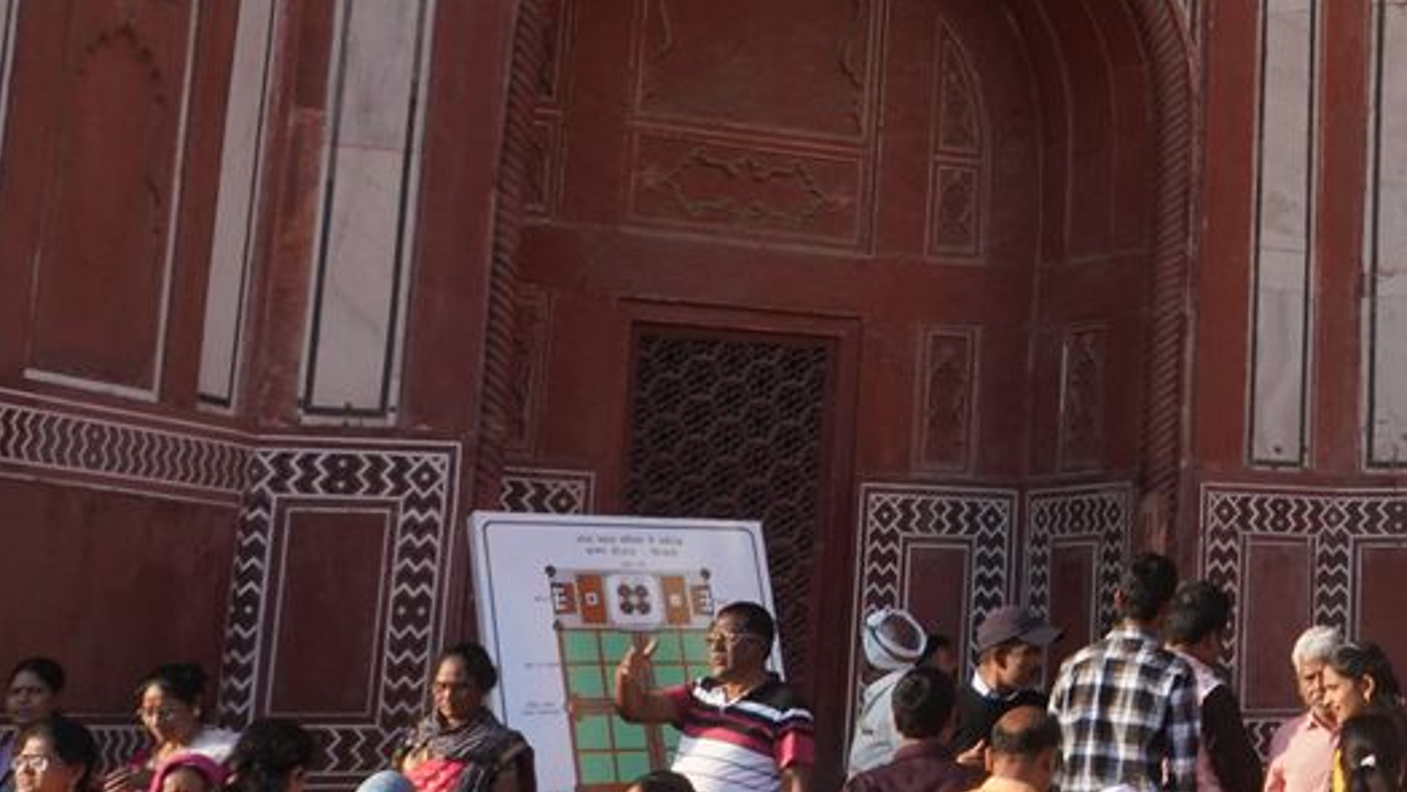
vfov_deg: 12.2
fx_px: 3582
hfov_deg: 20.3
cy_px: -295
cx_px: 1823
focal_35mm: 96
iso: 800
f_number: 22
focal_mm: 24
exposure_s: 1/100
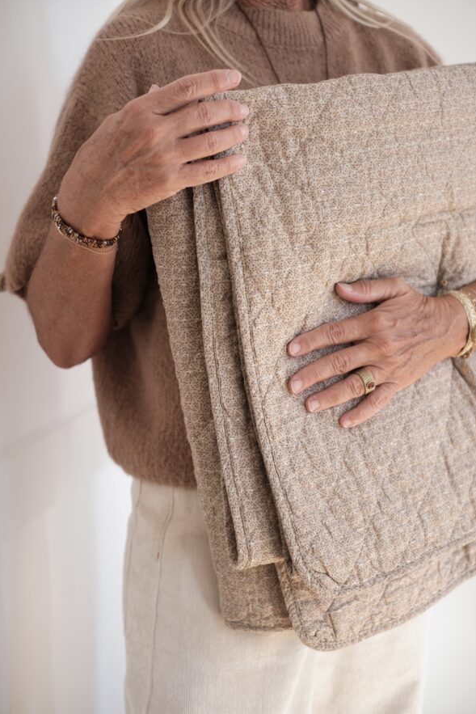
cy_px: 360
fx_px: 1070
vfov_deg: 36.9
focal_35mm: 54
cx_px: 239
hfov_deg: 25.1
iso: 1600
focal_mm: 35
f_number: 4
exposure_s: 1/52
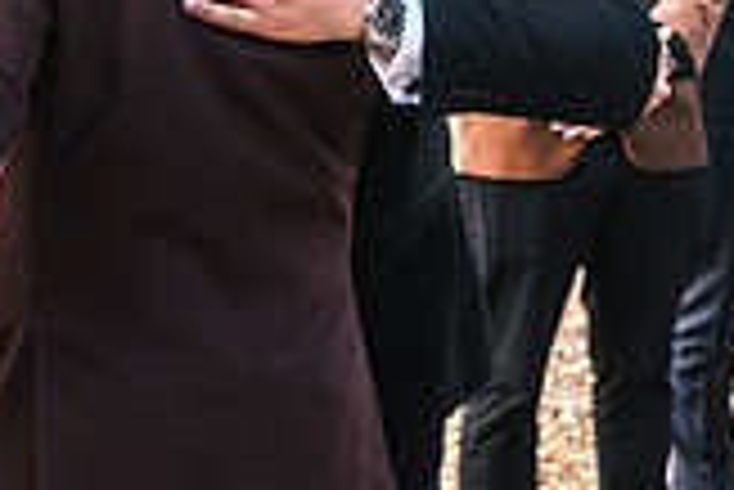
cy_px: -330
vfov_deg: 13.2
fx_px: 1959
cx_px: 176
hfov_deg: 21.0
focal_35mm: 96
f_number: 2.8
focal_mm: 18
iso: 400
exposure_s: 1/420
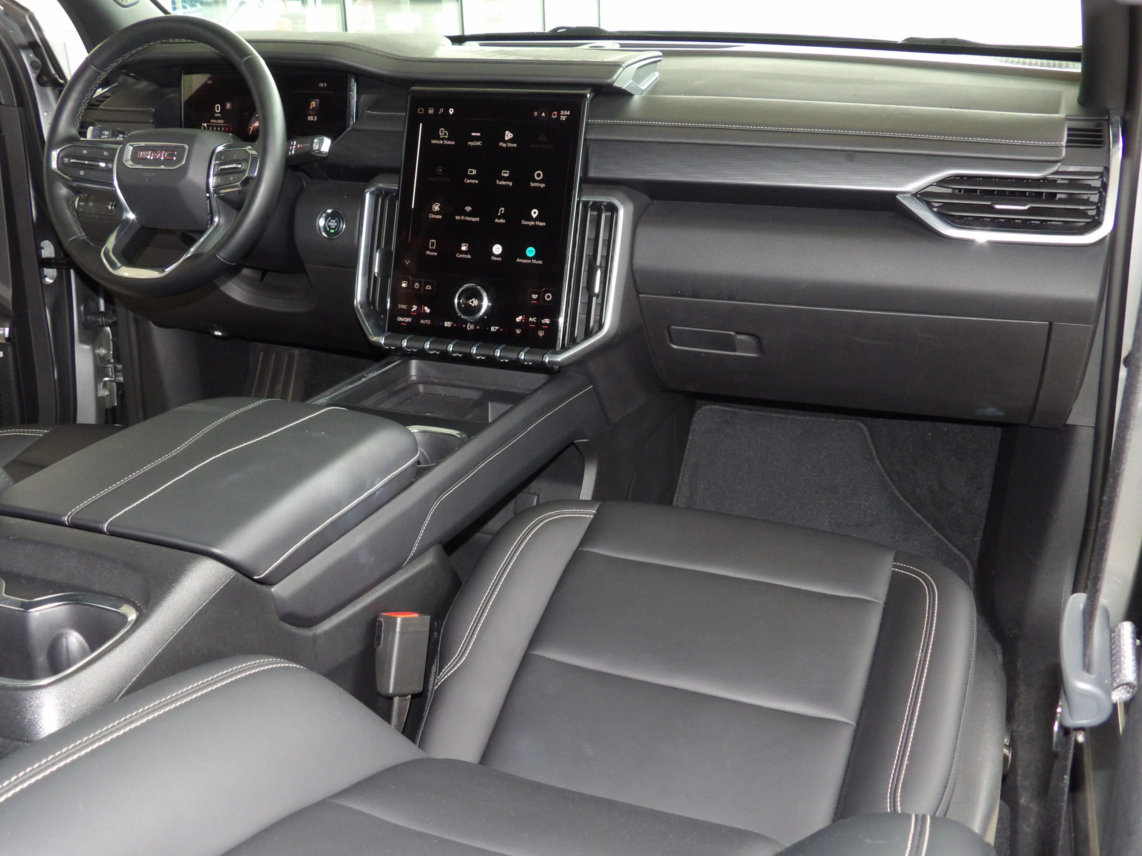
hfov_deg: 55.4
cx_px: 571
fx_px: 1089
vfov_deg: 42.9
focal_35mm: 33
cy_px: 428
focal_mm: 5.9
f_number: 3.6
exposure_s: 1/31
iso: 320
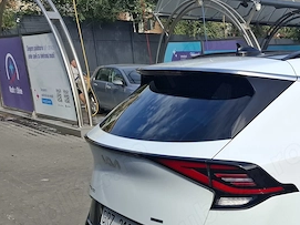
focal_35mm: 51
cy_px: 208
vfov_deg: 27.4
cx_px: 309
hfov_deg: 33.8
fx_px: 442
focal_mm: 5.54
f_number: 1.8
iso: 50
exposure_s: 1/1845
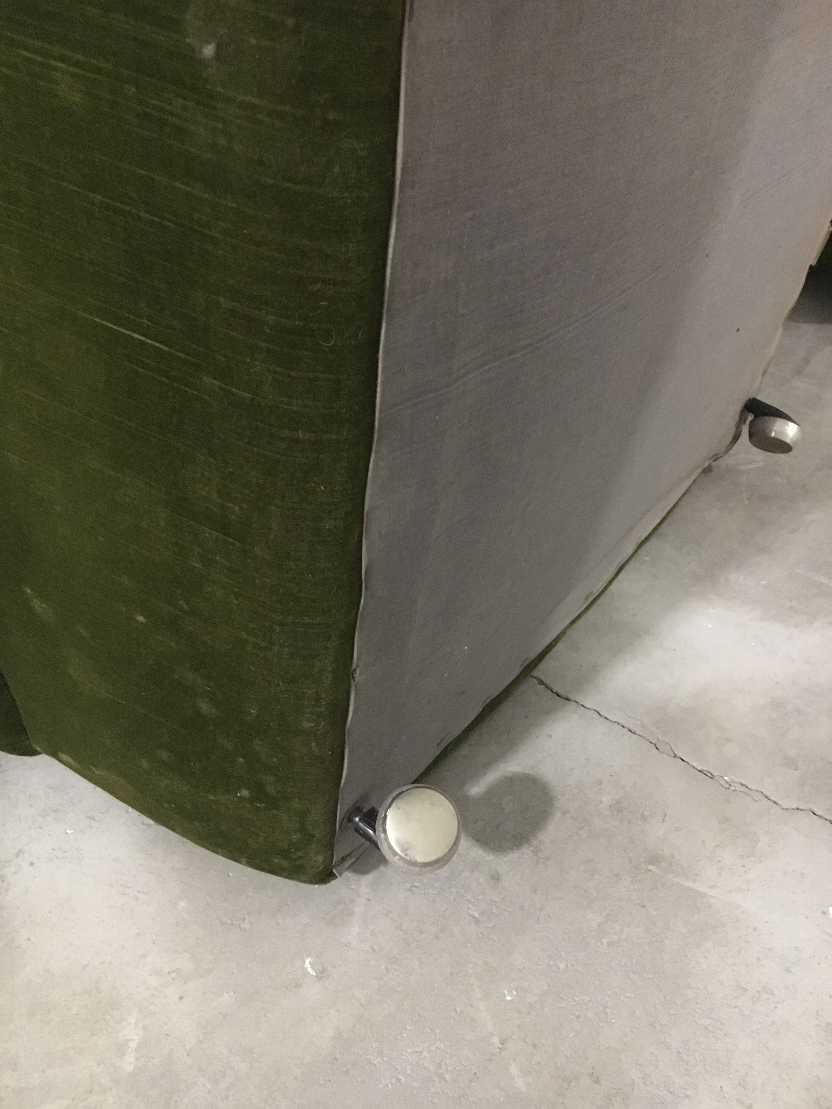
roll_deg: +0.9
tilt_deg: -37.4
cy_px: 554
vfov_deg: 61.7
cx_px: 416
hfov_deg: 48.2
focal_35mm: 29
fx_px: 929
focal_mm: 4.15
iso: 640
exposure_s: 1/17
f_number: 2.2
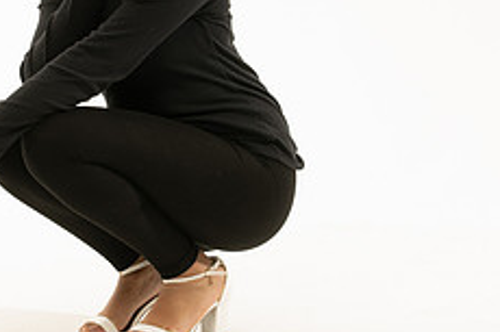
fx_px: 2734
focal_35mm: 197
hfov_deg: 10.4
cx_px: 130
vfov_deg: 7.0
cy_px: 101
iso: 200
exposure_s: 1/160
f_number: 10
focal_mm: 78
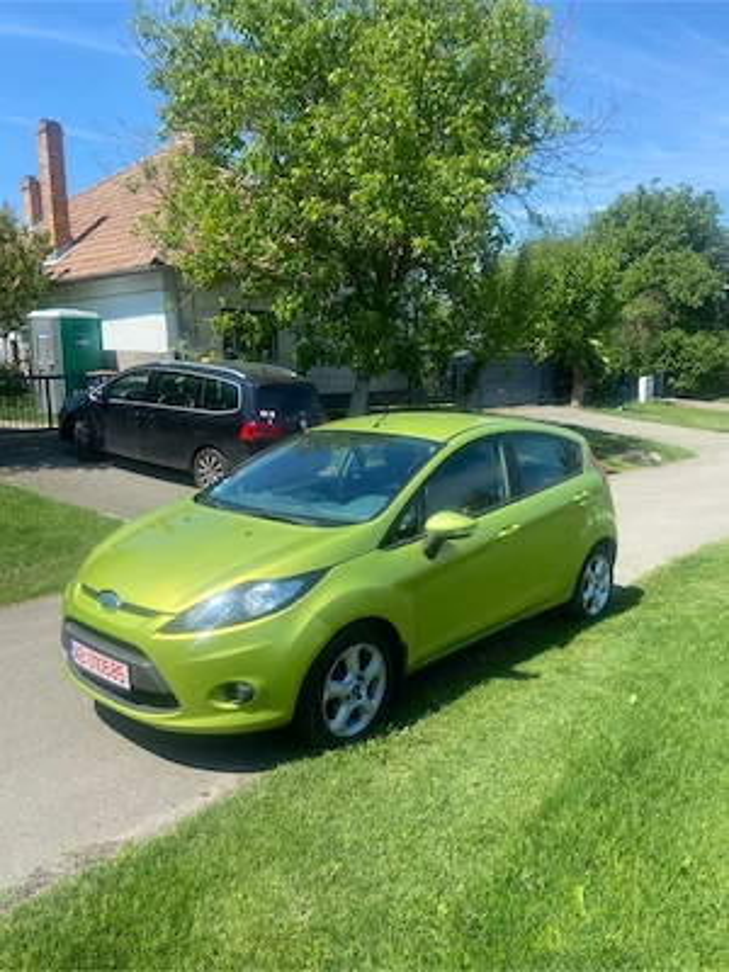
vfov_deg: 67.3
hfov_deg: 53.1
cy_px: 486
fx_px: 730
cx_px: 364
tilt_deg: -7.7
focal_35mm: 26
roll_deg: +2.2
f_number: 1.8
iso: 32
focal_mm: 4.25
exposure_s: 1/1678
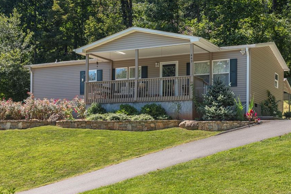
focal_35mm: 42
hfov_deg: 46.4
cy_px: 80
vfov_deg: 31.8
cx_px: 150
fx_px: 340
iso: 100
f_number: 8
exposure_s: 1/160
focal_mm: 35
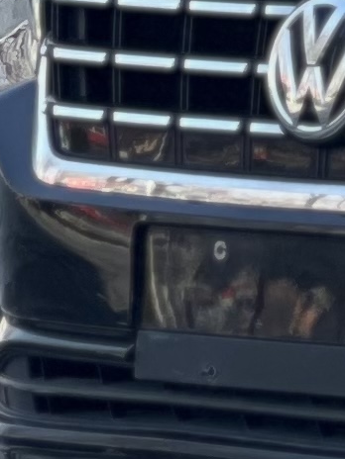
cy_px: 11
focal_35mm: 669
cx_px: 1618
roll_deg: -0.9
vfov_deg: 3.0
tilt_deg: -1.4
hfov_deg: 2.2
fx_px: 8890
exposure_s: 1/130
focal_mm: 9
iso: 20
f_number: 2.8
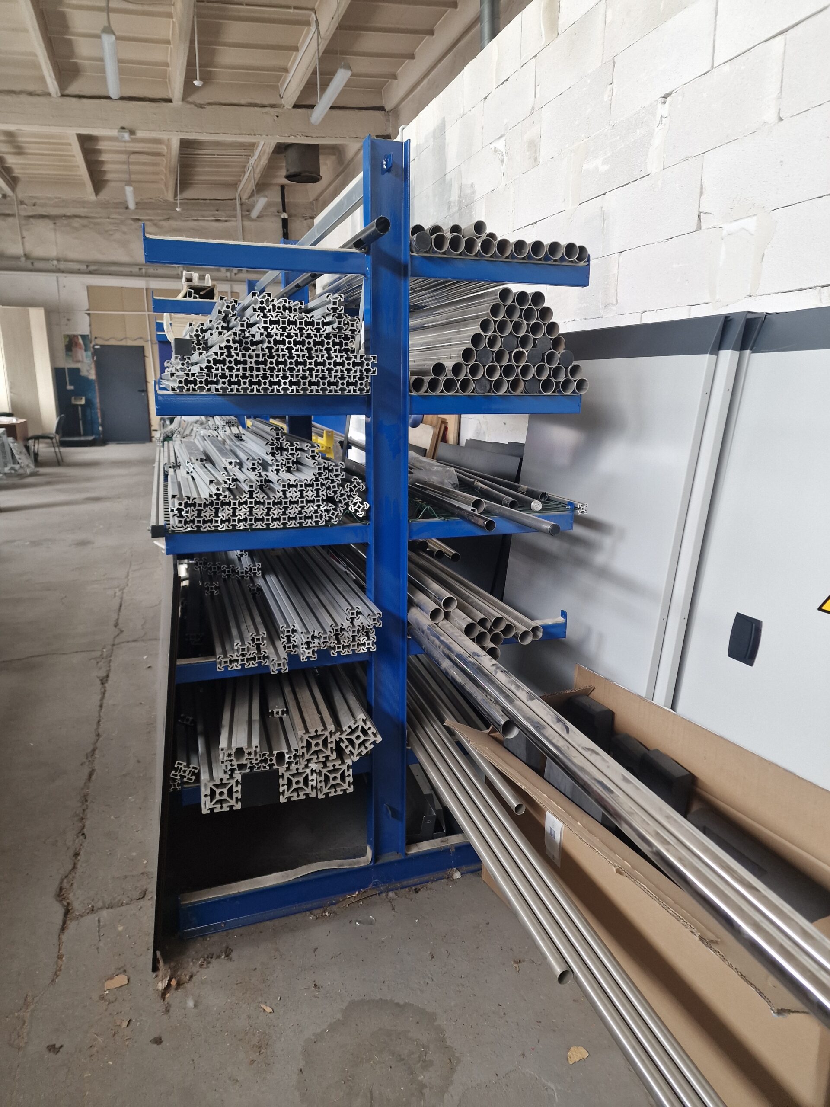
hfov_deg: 58.9
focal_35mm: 23
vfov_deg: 73.9
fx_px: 735
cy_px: 554
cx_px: 415
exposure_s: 1/100
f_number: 1.8
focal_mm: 6.4
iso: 50
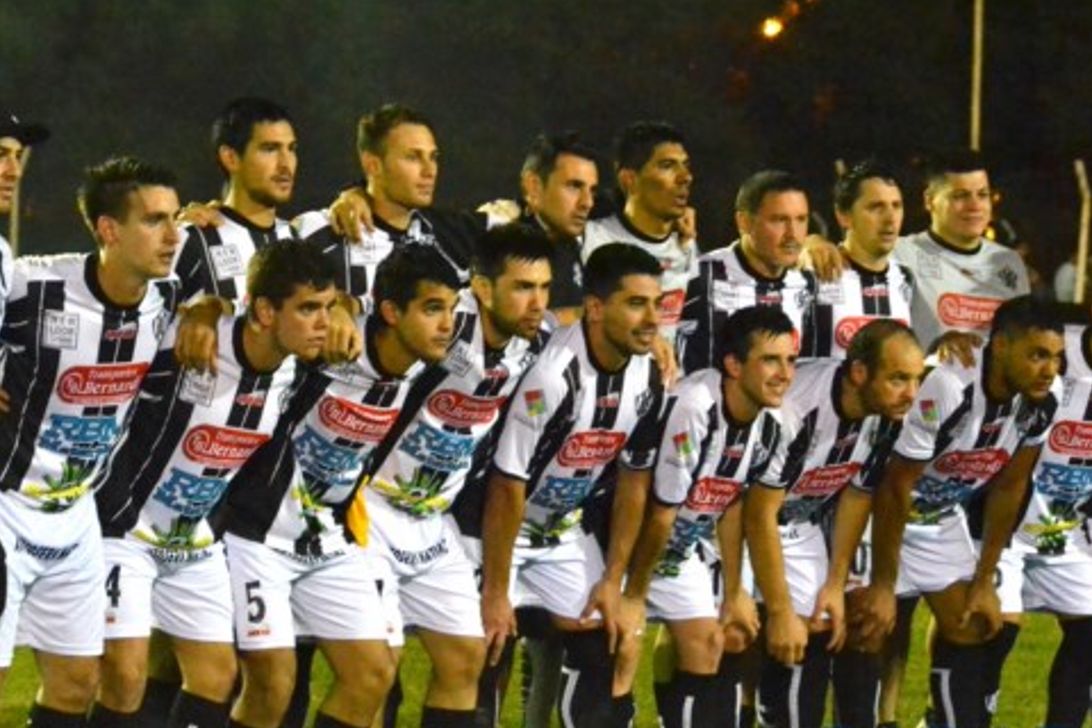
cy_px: 356
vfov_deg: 9.8
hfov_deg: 14.7
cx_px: 507
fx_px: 4246
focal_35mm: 140
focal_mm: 70
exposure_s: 1/60
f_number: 5.6
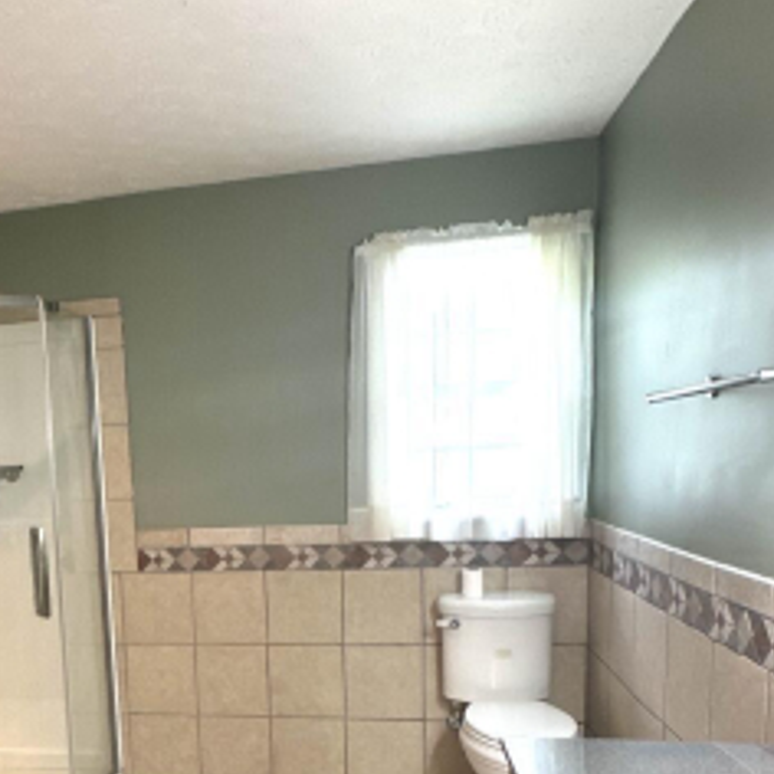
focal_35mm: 35
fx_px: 885
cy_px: 582
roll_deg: +2.1
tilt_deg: -7.5
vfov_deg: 45.6
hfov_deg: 45.3
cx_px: 177
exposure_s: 1/60
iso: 250
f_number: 2.2
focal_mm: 2.22
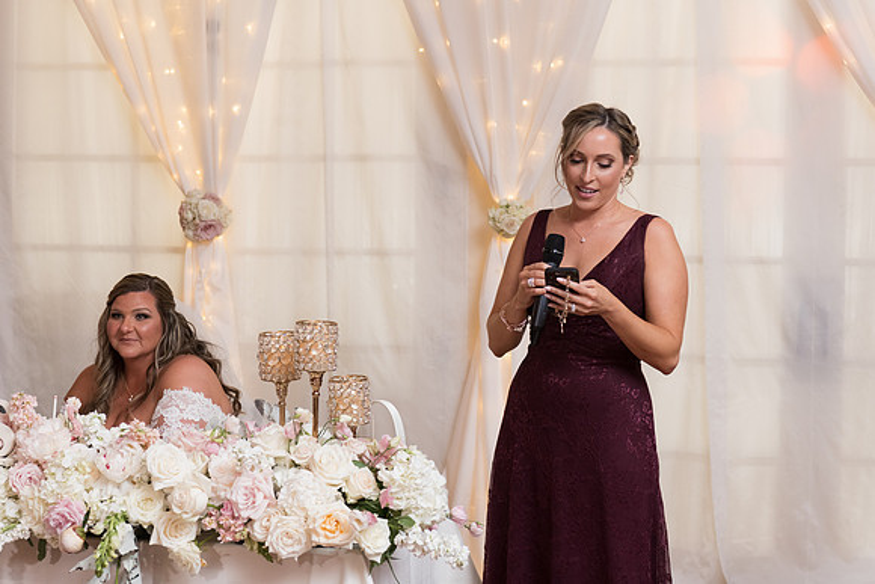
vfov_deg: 19.5
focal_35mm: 70
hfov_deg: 28.8
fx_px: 1702
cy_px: 292
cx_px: 438
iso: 1400
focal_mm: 70
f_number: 5
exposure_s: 1/125
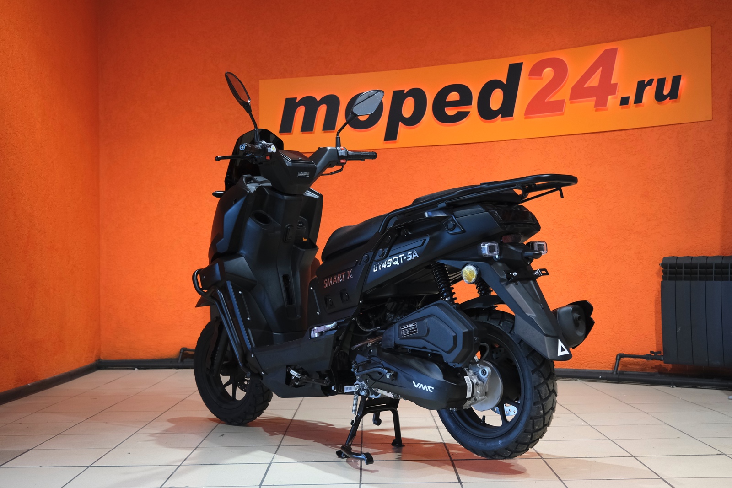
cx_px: 366
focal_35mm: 41
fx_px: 834
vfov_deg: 32.6
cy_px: 244
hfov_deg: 47.4
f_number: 4
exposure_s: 1/100
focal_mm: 27.5
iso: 1600
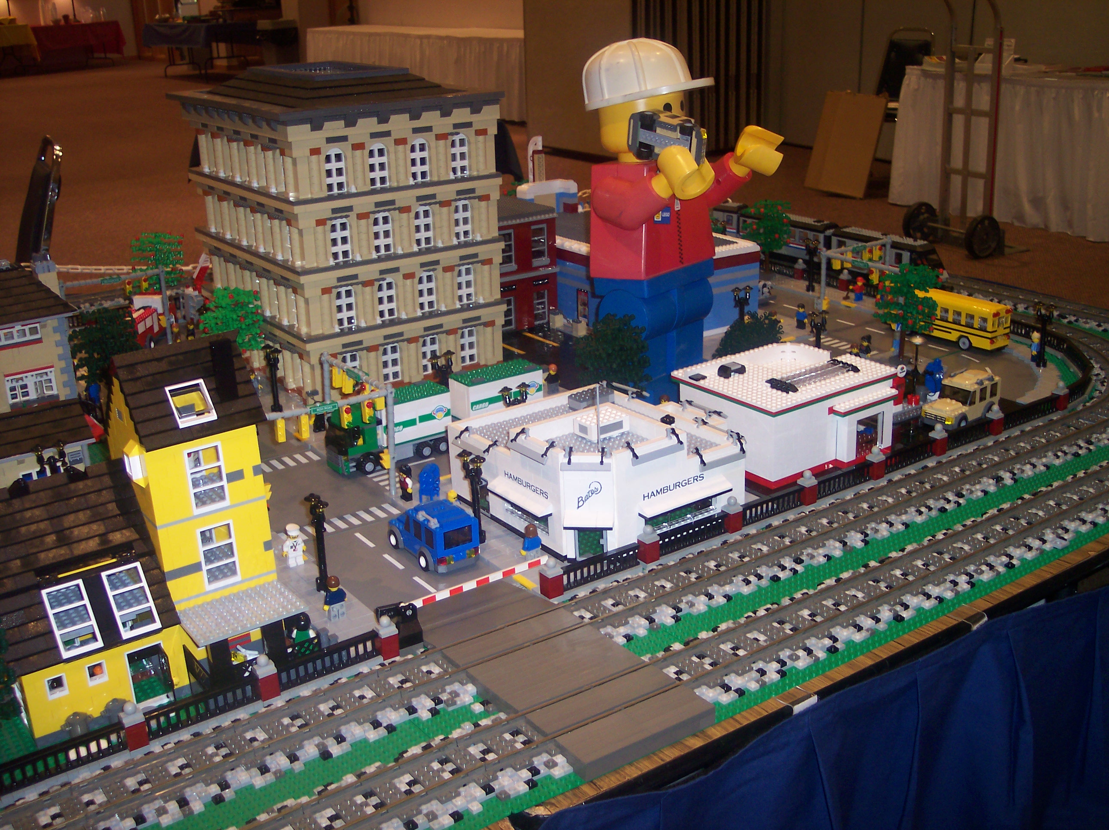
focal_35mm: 38
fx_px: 1217
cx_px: 554
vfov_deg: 37.7
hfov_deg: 49.0
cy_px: 415
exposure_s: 1/30
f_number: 2.8
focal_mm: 8
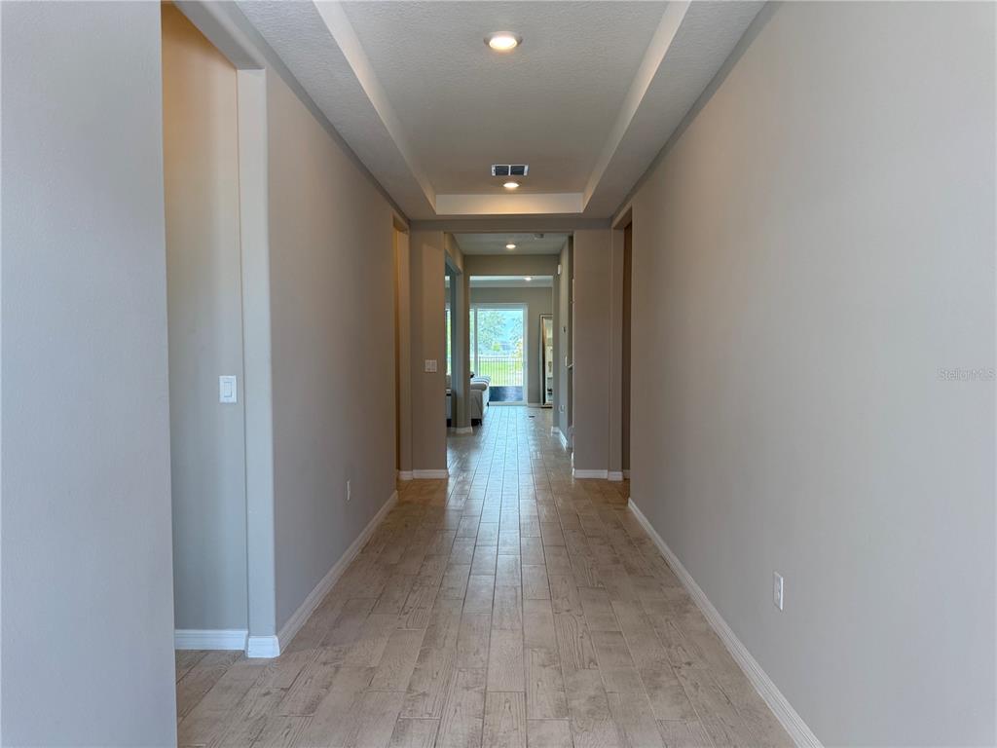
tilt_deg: -1.7
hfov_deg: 71.6
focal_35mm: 24
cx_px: 498
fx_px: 691
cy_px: 374
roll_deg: +0.4
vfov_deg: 56.8
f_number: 1.78
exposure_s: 1/232
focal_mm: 6.76
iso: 125
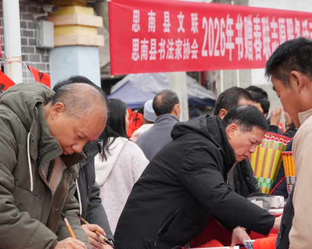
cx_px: 155
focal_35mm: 155
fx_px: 1431
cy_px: 162
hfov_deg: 12.4
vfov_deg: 10.0
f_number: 5.6
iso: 125
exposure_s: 1/125
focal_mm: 70
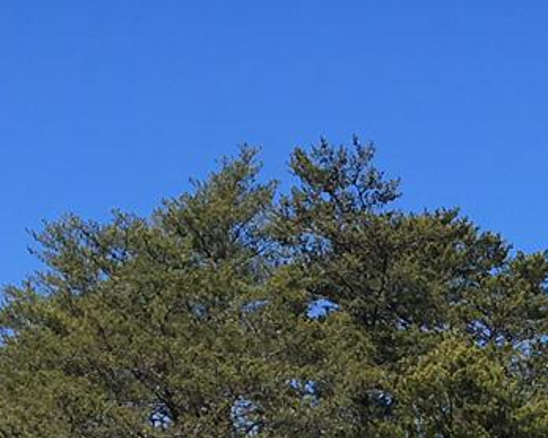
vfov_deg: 8.4
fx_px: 2658
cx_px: 642
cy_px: 1169
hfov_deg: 11.6
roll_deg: -2.3
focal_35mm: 164
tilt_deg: -2.1
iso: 25
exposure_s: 1/1099
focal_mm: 4.15
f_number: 2.2
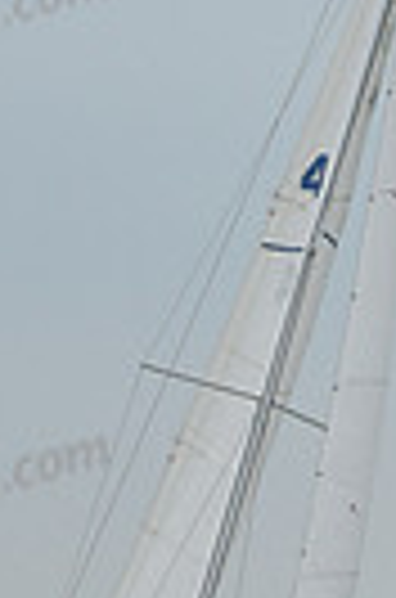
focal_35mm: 875
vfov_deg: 2.4
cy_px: 220
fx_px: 14512
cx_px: 344
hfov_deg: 1.6
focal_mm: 200
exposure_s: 1/1250
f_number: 9
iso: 320
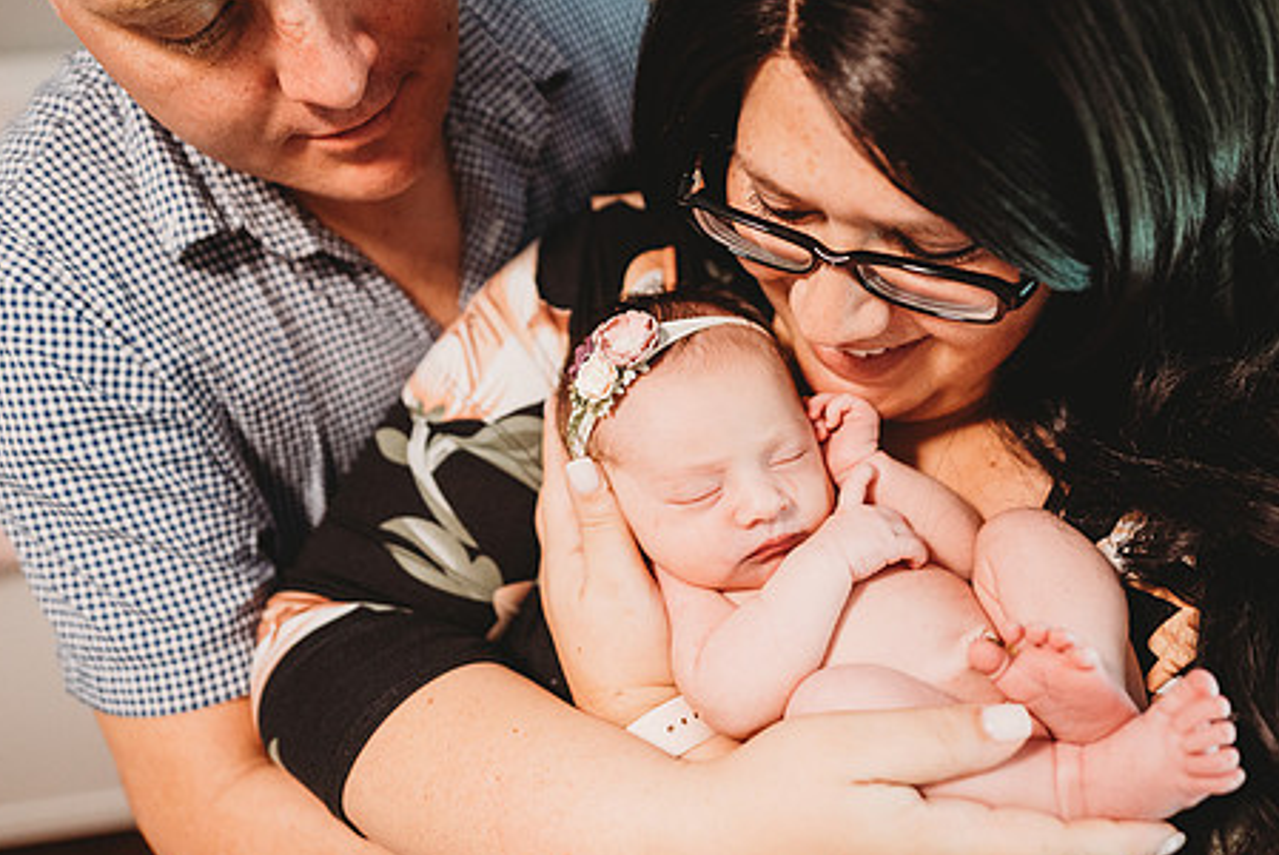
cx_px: 647
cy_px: 492
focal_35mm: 31
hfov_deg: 60.3
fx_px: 1102
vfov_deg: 42.3
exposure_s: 1/160
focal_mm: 24
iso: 1600
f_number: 2.2
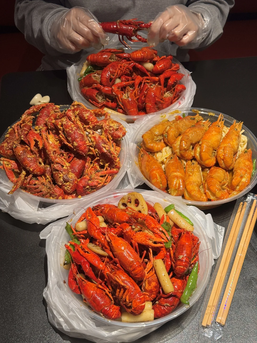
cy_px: 172
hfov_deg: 30.3
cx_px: 128
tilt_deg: -48.0
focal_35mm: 48
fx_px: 475
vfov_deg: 39.7
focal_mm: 6.76
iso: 80
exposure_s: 1/112
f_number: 1.78
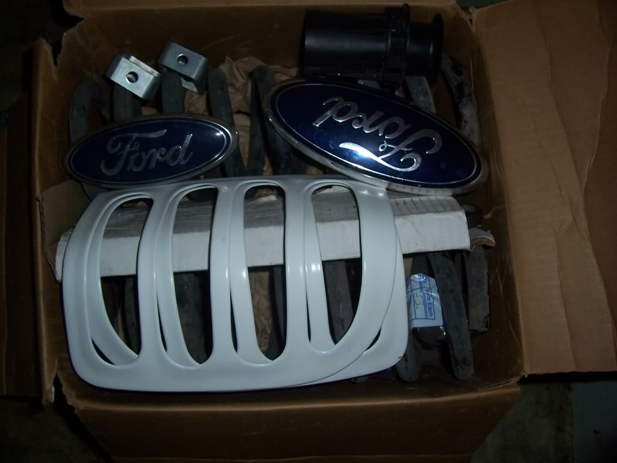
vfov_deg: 41.8
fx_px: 606
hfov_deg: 54.0
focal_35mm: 34
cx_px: 308
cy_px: 232
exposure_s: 1/60
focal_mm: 5.6
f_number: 2.7
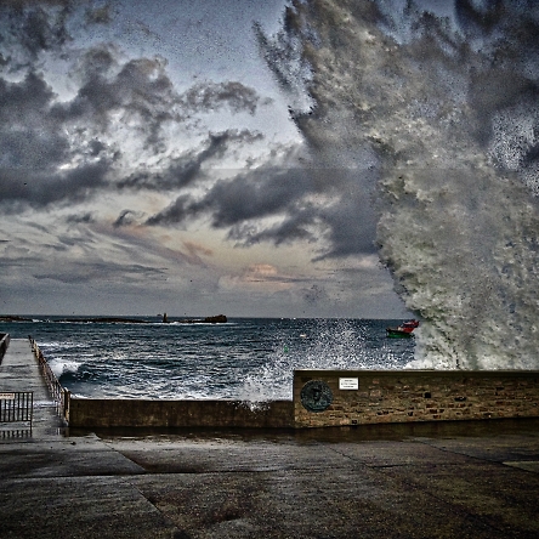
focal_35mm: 37
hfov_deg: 44.9
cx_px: 243
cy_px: 268
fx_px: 652
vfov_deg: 44.9
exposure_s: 1/100
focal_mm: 5.7
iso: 100
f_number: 2.8
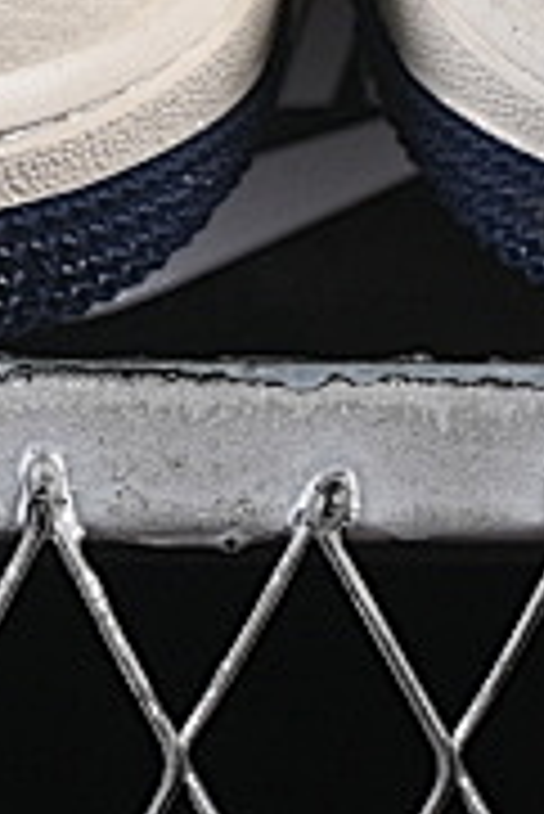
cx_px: 342
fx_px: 10135
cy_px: -657
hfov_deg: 3.1
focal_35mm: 448
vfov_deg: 4.5
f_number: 8
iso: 160
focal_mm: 50
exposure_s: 1/80
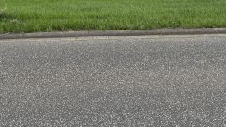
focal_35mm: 68
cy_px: -65
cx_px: 94
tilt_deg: -2.3
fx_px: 407
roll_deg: -0.3
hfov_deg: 30.9
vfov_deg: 16.2
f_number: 1.6
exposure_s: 1/1567
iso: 50
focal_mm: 5.96
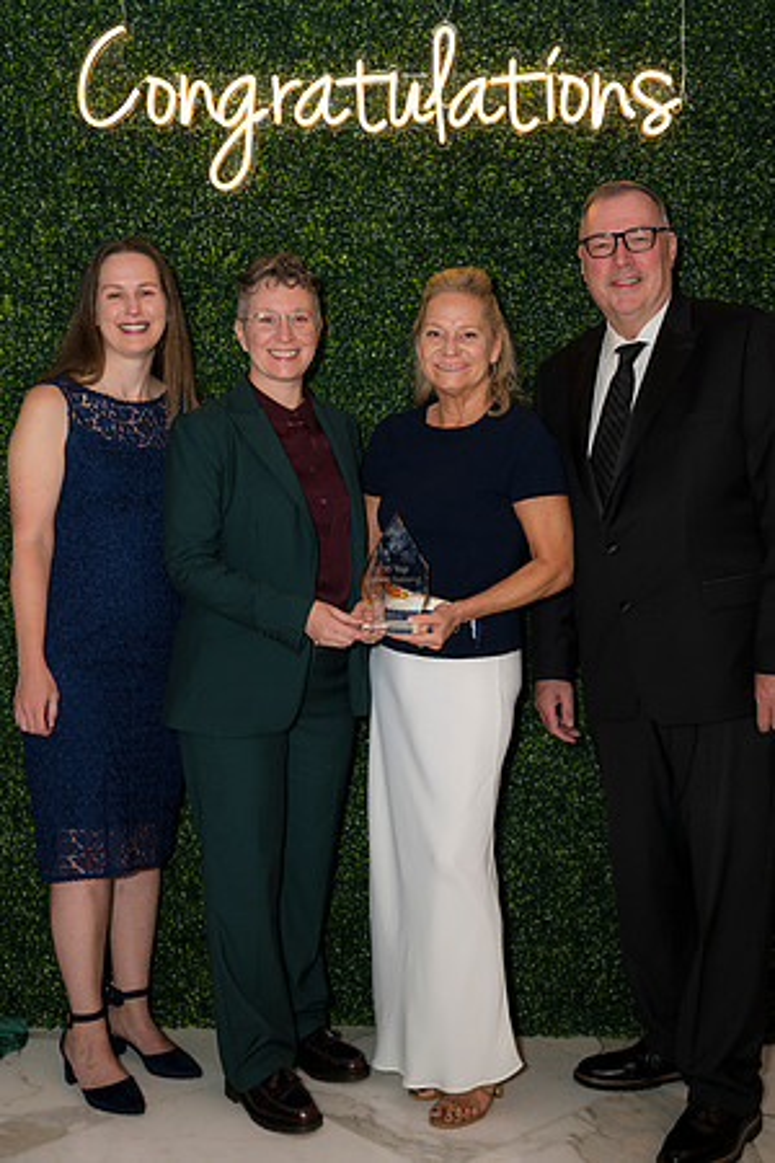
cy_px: 582
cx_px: 388
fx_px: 1550
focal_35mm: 48
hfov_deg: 28.1
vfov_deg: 41.1
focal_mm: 48
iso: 500
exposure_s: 1/160
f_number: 5
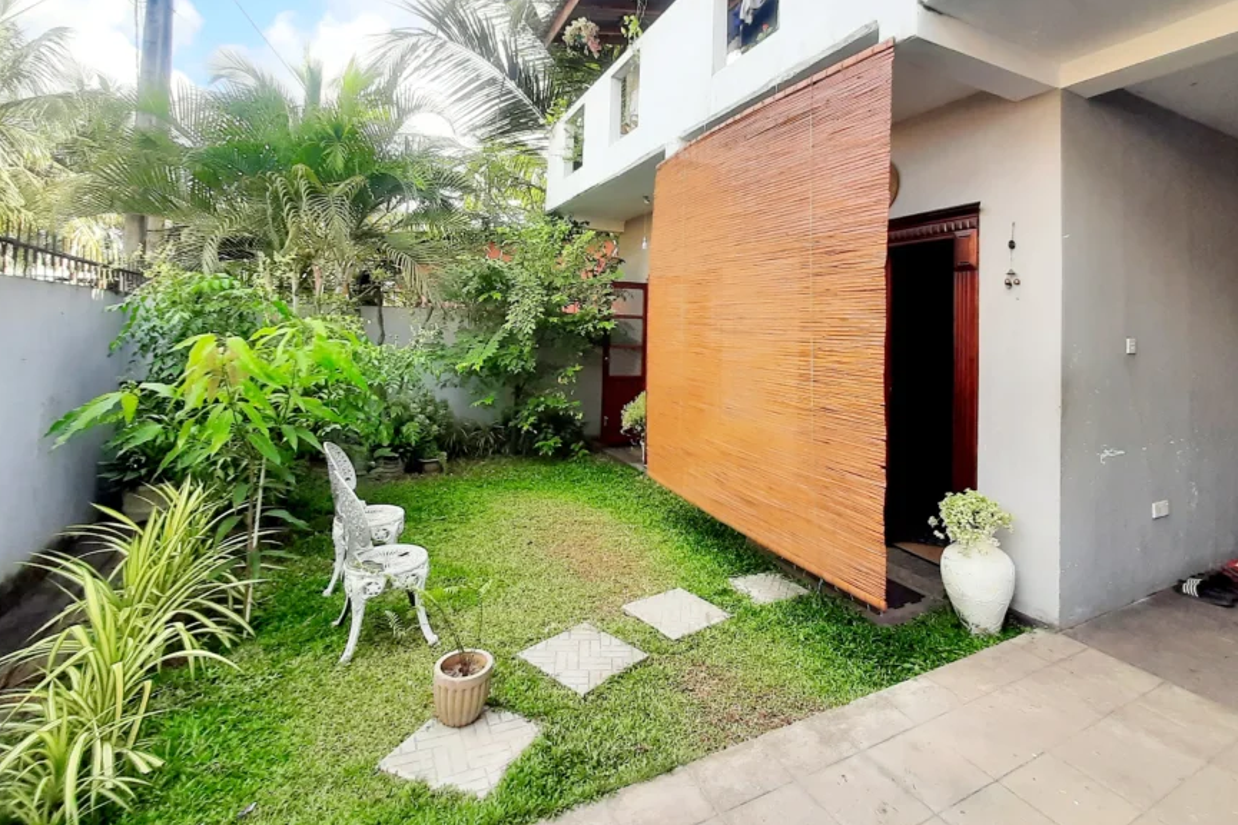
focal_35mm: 16
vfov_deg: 72.8
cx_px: 654
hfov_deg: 96.6
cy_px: 319
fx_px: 550
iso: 40
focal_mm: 1.42
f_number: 2.2
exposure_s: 1/169
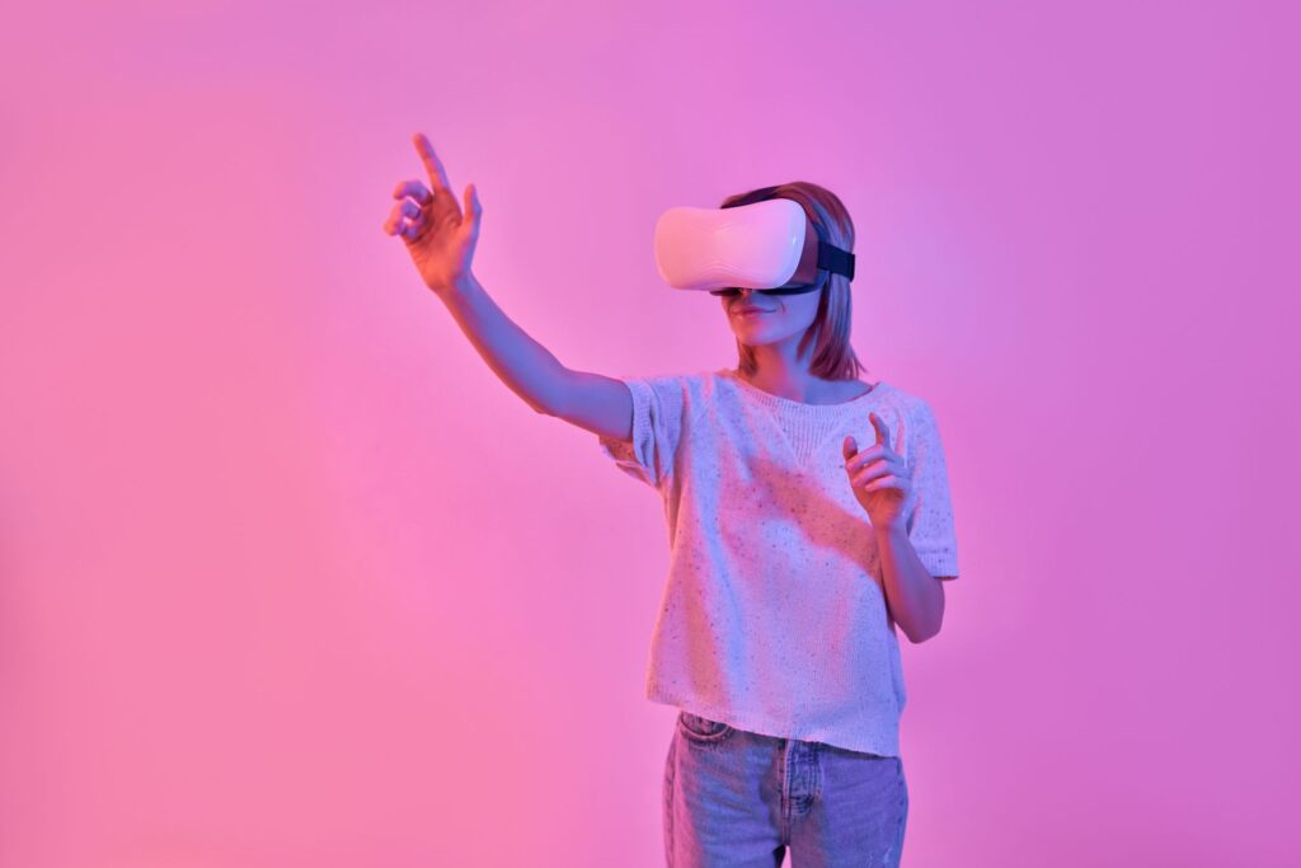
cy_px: 434
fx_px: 1265
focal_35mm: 35
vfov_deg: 37.9
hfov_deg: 54.4
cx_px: 650
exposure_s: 1/100
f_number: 1.6
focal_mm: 35
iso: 800
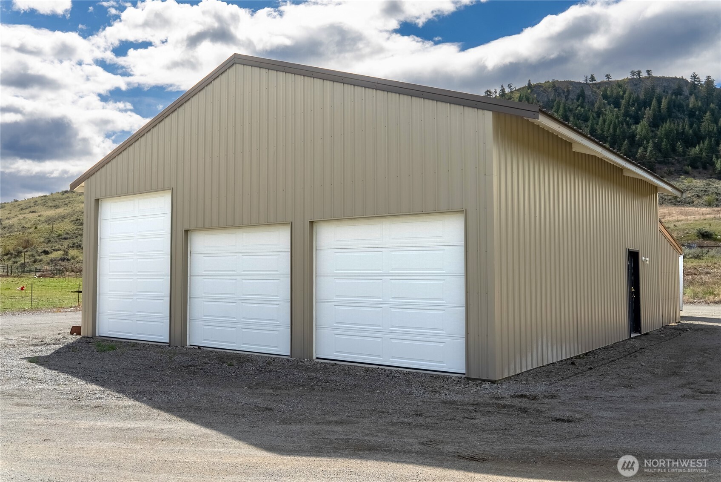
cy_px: 241
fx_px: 605
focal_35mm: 30
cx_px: 360
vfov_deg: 43.4
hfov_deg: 61.6
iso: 100
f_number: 5.6
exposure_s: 1/5000
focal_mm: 30.2
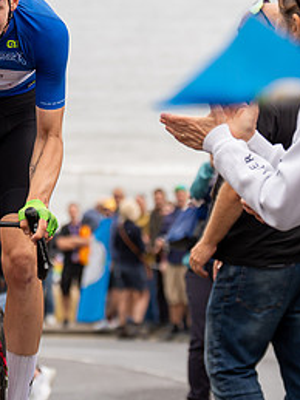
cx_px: 24
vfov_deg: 7.7
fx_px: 2961
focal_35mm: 256
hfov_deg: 5.8
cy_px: 24
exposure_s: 1/1000
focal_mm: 89
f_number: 3.5
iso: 320
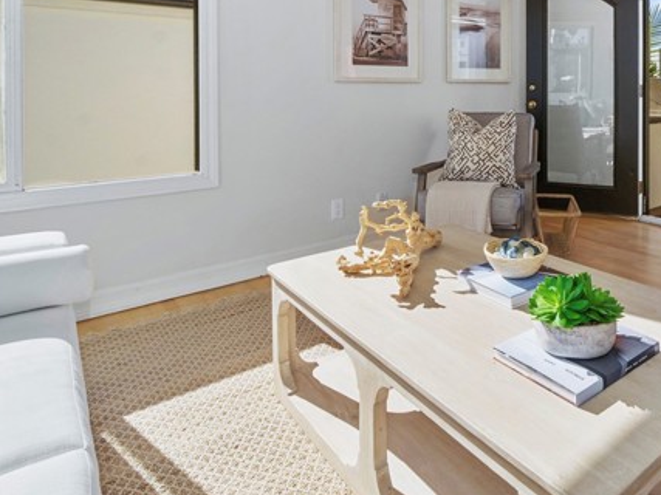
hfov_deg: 67.7
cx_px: 483
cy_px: 173
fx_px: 458
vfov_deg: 55.8
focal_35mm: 24
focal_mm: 8
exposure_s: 1/200
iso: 800
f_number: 9
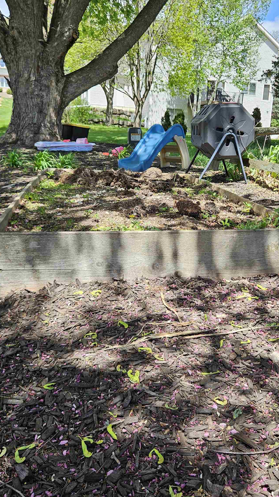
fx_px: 447
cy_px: 245
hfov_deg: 34.5
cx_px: 177
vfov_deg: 58.0
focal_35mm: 34
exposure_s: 1/539
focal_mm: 5.4
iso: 25
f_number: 1.8
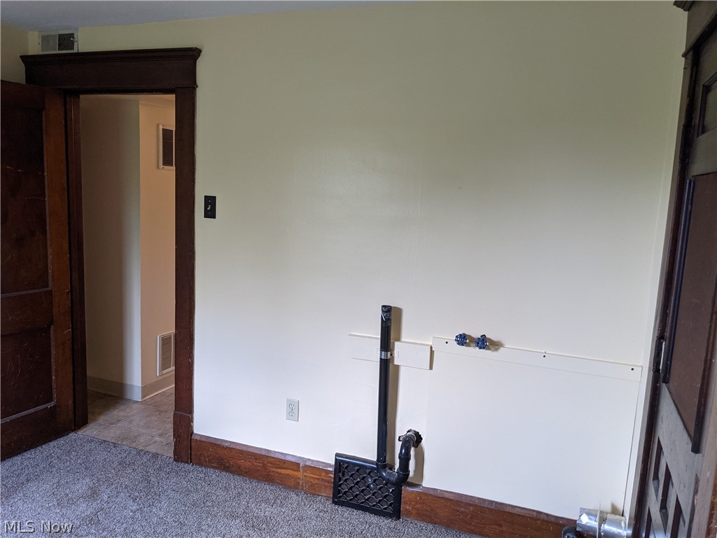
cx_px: 358
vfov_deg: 51.4
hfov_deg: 65.3
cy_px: 269
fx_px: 559
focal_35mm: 27
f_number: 1.73
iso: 147
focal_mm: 4.38
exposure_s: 1/30
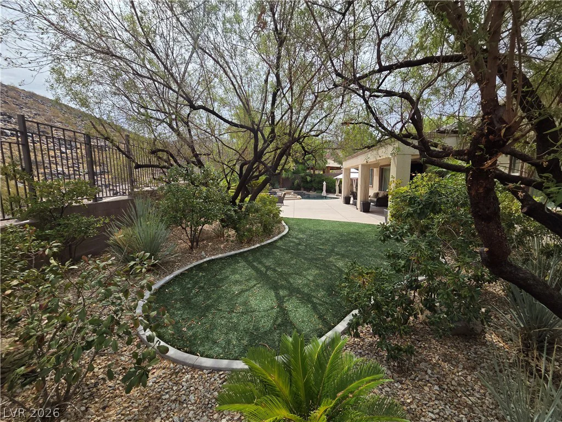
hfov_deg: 106.2
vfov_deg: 89.9
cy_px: 211
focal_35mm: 13
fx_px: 211
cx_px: 281
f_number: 2.2
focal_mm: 2.2
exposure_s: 1/1258
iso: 50
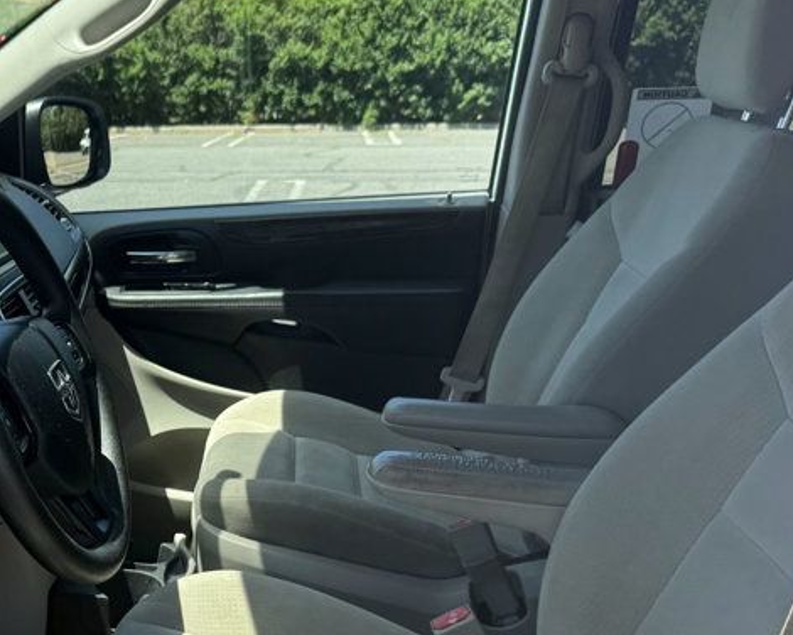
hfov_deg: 34.3
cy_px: 500
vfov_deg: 29.1
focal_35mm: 51
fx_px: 1197
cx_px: 52
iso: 80
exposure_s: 1/1193
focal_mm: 6.76
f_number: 1.78
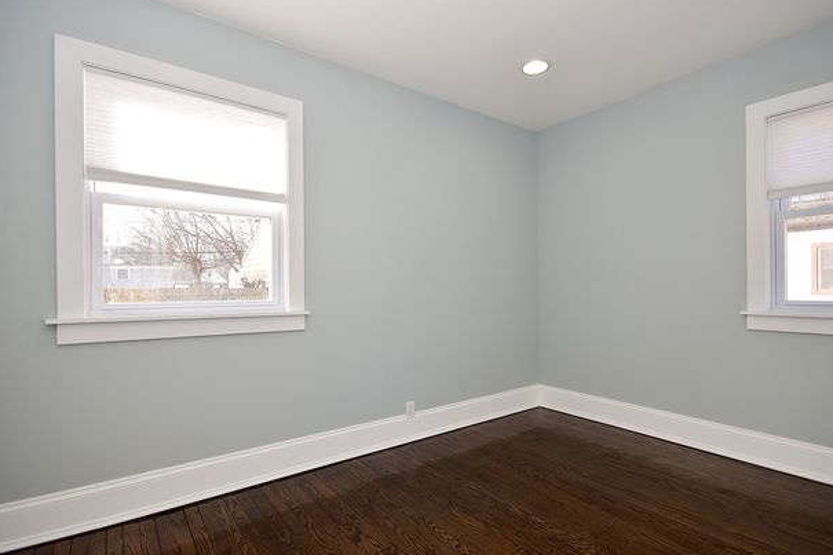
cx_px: 436
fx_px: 422
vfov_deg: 66.6
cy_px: 289
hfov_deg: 89.1
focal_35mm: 18
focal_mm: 11.5
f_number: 8
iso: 500
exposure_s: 1/200
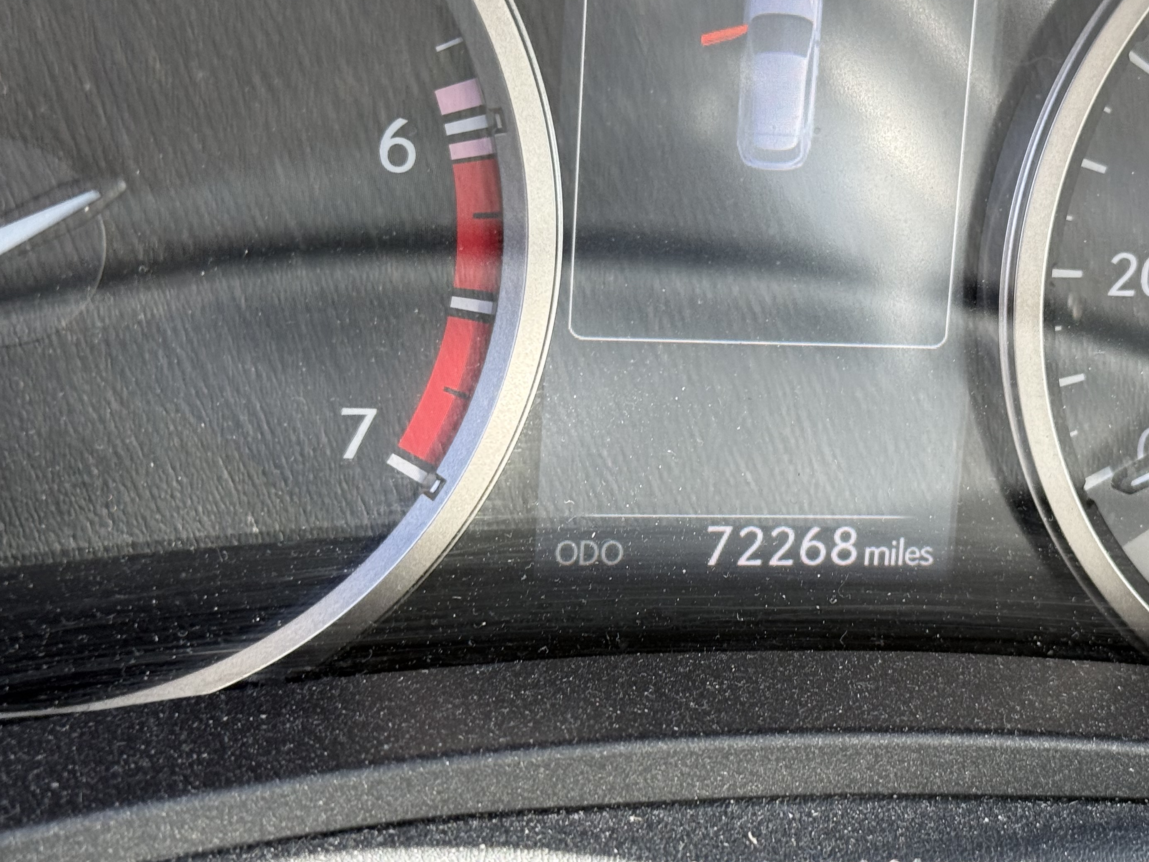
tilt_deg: -33.5
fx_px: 2324
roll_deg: -12.0
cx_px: 777
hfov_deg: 27.6
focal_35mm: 70
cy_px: 457
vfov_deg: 21.0
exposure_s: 1/121
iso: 64
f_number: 1.78
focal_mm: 6.76
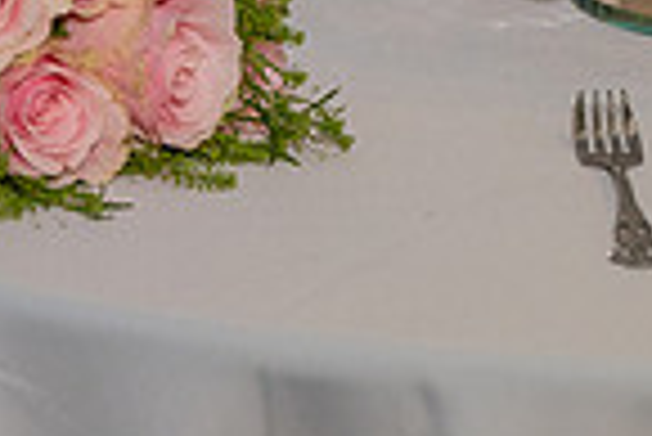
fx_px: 6164
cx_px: 695
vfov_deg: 4.0
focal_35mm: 340
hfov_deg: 6.0
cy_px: -361
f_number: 3.2
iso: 1600
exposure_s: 1/200
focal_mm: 78
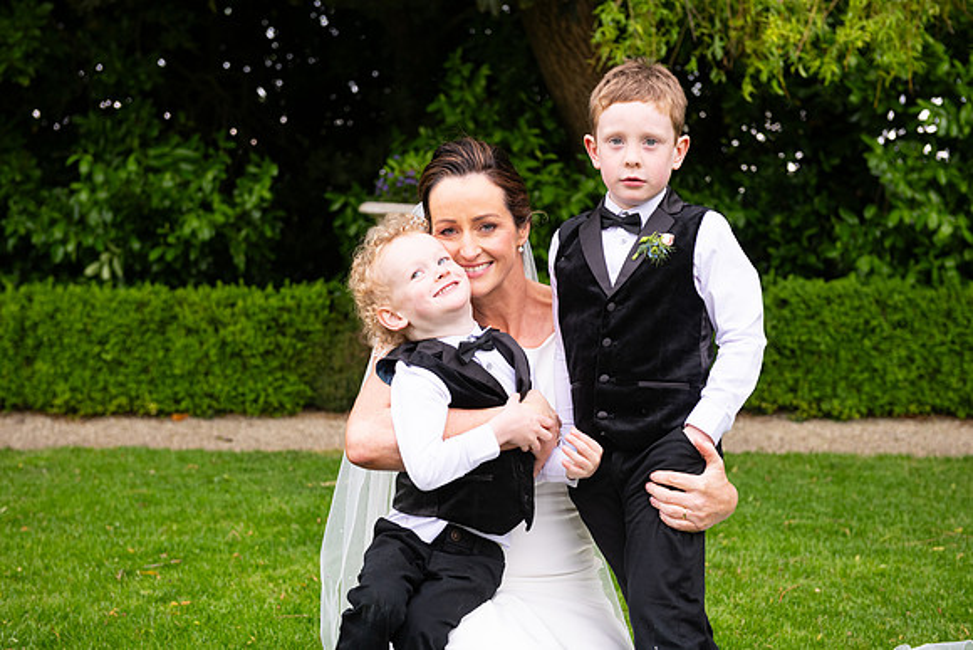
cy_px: 325
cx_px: 486
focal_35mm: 60
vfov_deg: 22.6
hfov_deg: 33.4
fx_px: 1622
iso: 400
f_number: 5
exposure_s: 1/200
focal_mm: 60
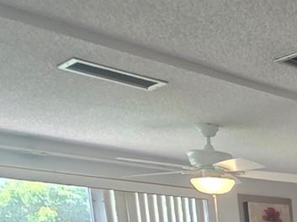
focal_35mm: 59
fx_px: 506
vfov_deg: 19.2
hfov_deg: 24.5
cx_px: 458
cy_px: 393
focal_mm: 2.2
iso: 100
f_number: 2.2
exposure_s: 1/60
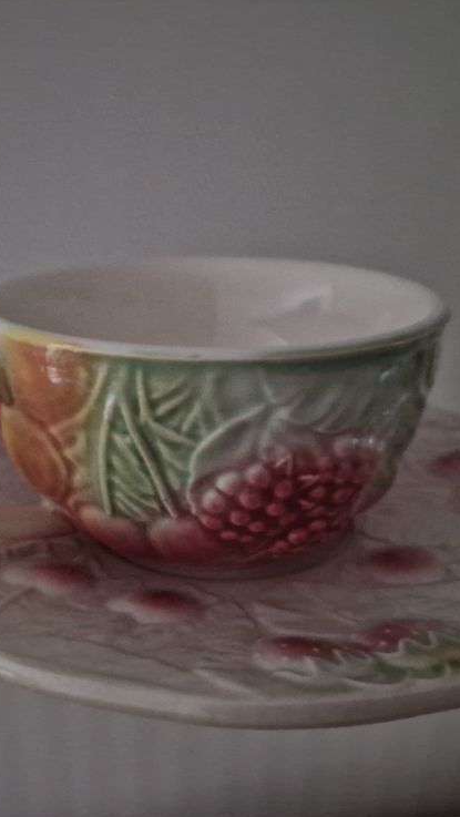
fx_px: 737
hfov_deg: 34.4
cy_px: 412
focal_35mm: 34
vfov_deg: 58.0
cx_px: 165
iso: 1250
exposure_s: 1/13
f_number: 1.8
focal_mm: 5.4
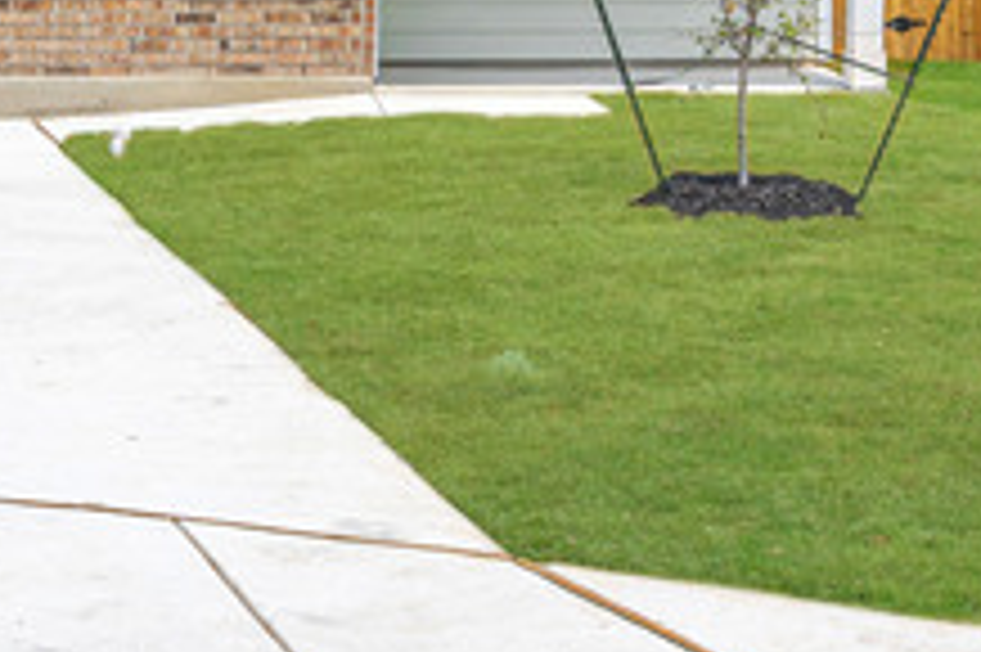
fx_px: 2478
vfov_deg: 14.4
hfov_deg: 22.3
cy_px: -196
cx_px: 288
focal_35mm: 91
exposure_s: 1/6400
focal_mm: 31
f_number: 8
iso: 400
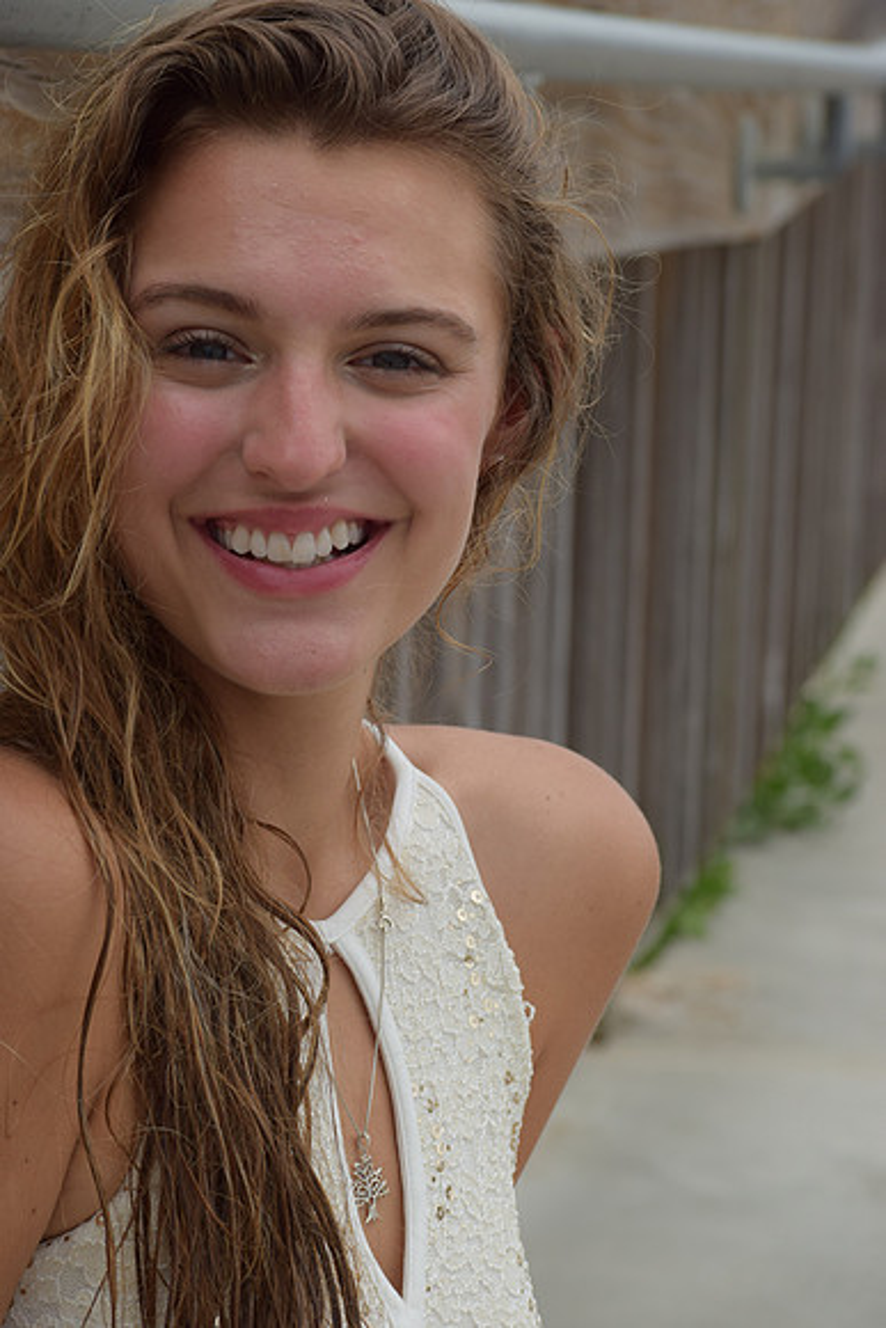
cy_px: 664
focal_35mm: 123
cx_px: 443
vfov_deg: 16.6
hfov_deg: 11.2
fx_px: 4538
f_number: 8
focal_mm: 82
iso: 250
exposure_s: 1/250
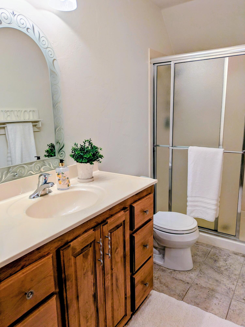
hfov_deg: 54.9
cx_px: 122
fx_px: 236
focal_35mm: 25
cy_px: 164
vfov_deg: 69.4
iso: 54
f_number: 1.89
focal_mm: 5.43
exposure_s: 1/60
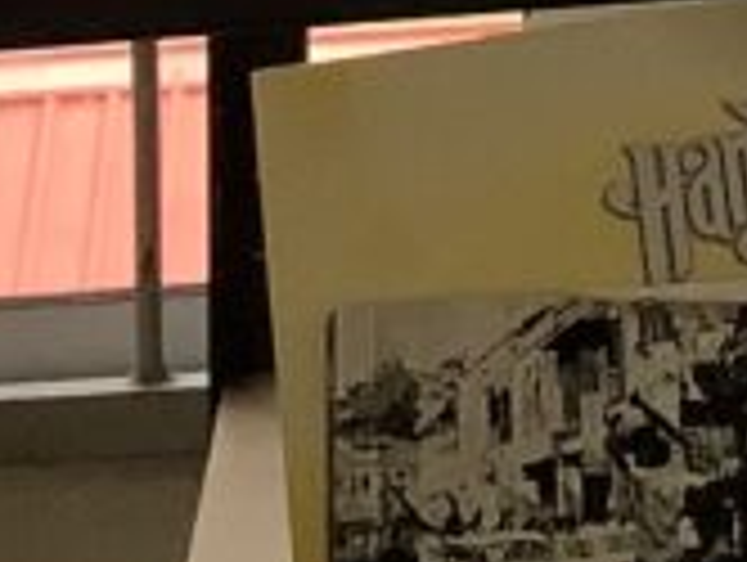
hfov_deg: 10.2
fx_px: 4128
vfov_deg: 7.2
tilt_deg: +2.8
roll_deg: +2.8
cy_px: -953
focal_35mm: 191
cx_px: 918
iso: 125
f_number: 2.4
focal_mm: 3.3
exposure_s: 1/60
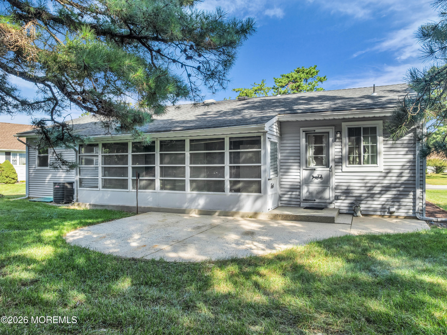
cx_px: 224
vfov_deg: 56.8
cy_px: 168
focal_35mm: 24
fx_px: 310
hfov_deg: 71.6
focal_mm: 12.29
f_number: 2.8
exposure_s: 1/800
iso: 190
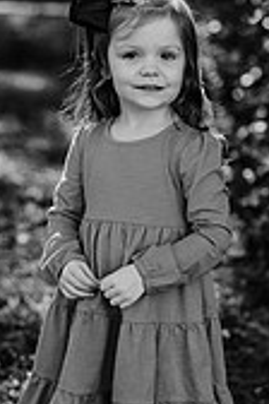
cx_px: 173
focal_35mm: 134
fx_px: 1502
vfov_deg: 15.3
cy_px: 171
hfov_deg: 10.2
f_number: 2
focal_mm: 50
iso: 200
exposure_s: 1/1600
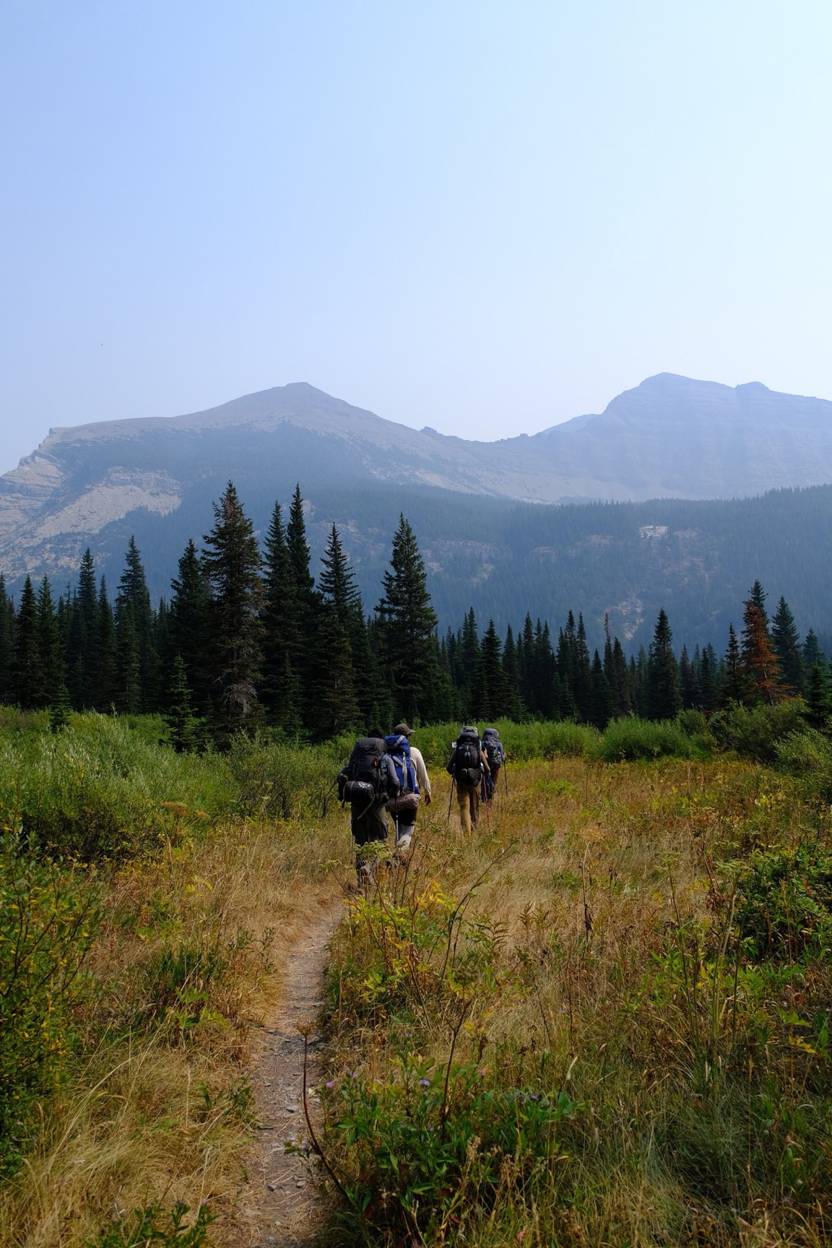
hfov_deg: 43.6
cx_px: 416
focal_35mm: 30
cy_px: 624
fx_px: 1040
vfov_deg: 61.9
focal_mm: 19.7
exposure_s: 1/3000
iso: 160
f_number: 2.8
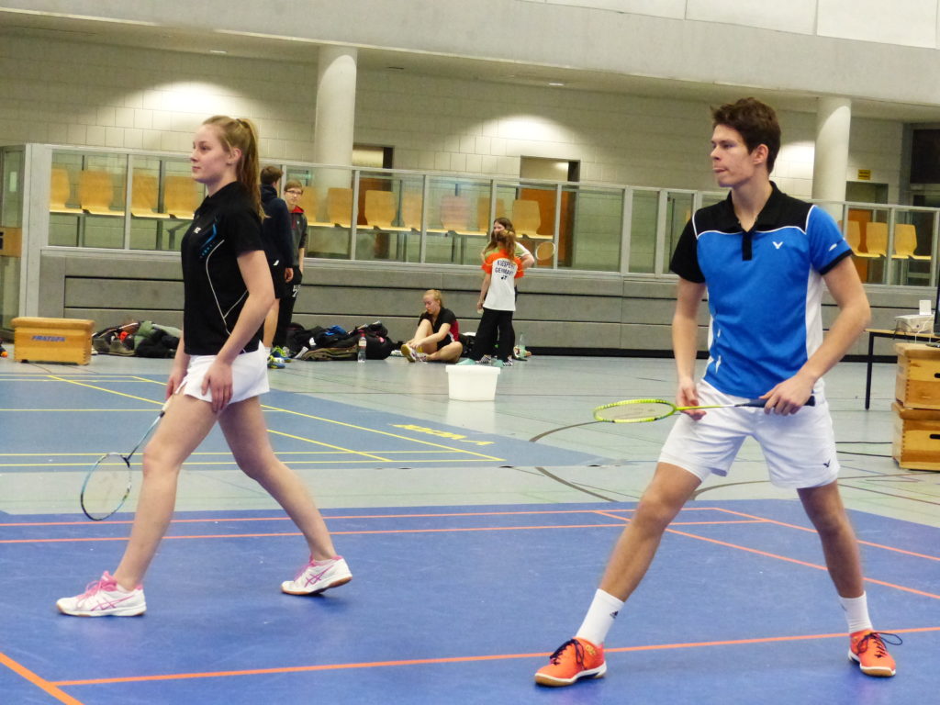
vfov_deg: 19.6
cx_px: 470
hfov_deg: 26.0
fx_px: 2037
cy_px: 352
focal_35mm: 75
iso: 1600
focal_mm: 13.5
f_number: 2.8
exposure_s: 1/125
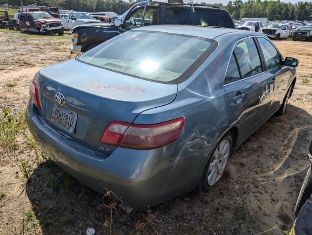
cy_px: 117
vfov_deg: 55.0
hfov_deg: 69.3
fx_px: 226
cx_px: 154
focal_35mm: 25
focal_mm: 6.9
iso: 19
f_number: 1.68
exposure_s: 1/2088
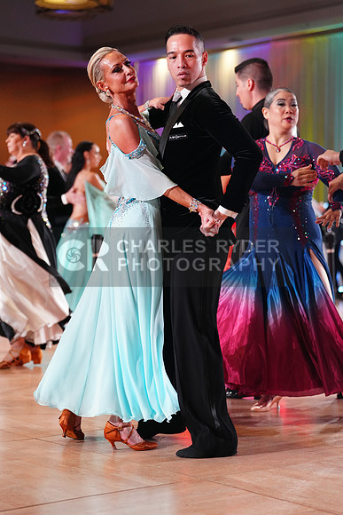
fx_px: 1228
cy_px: 258
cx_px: 172
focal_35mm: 86
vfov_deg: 23.6
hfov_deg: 15.9
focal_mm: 86
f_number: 2.8
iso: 2000
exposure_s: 1/500
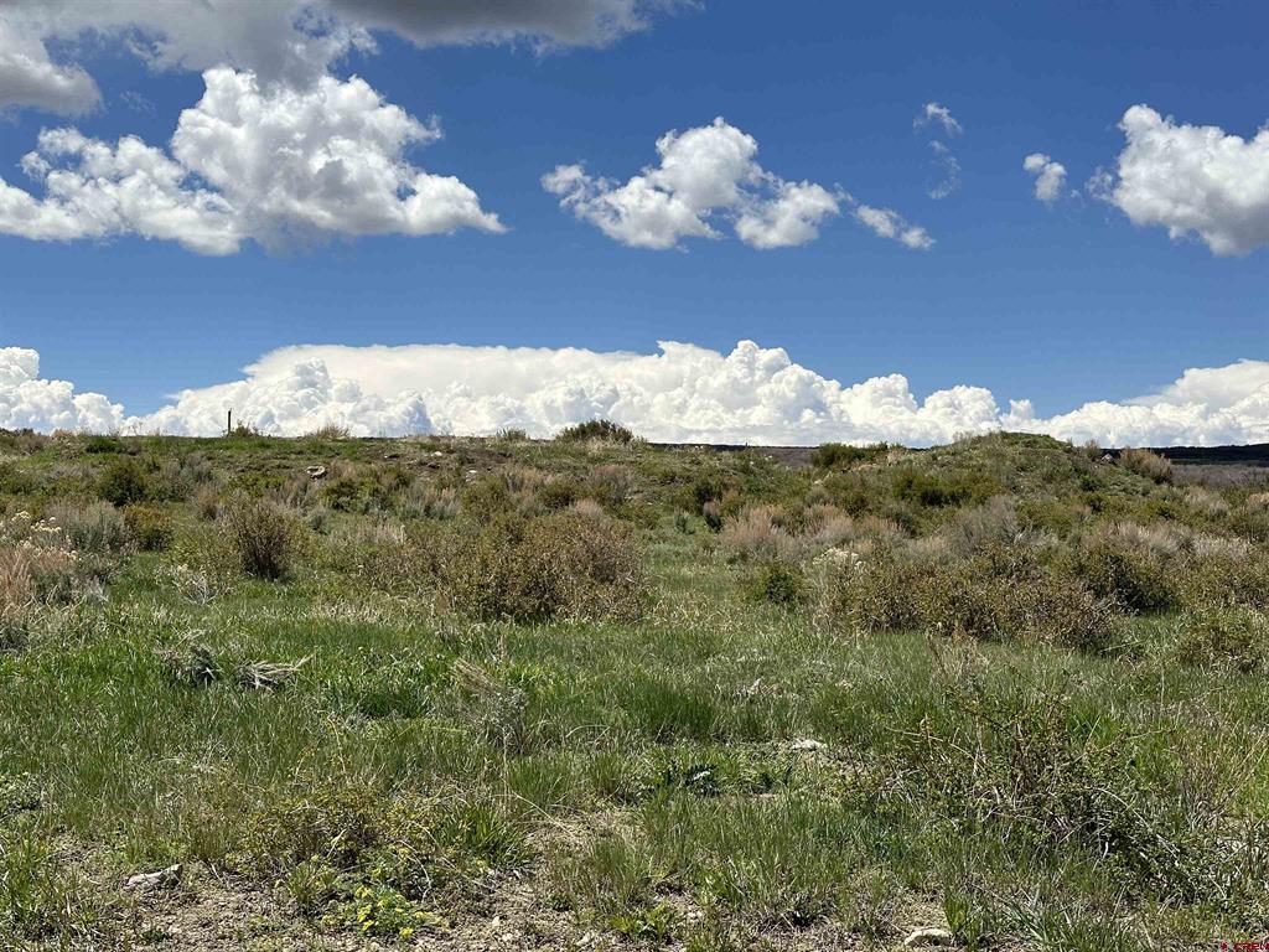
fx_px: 1760
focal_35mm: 48
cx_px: 634
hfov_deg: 39.7
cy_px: 476
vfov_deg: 30.3
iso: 64
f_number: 1.78
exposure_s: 1/7092
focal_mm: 6.86
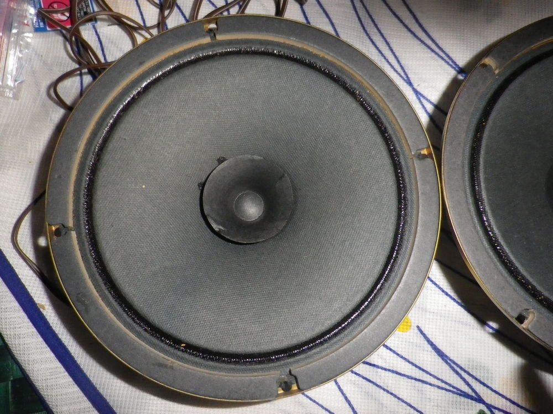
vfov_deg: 54.9
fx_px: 399
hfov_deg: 69.4
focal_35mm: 25
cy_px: 207
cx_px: 276
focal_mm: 4.5
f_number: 7.1
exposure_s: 1/50
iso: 400
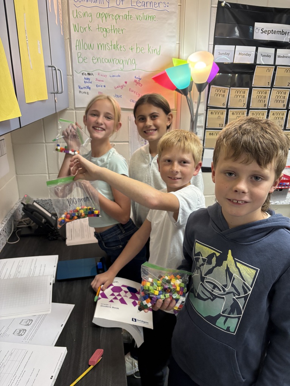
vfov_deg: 67.3
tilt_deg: -19.2
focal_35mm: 26
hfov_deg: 53.1
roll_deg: -0.1
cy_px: 193
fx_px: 290
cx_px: 145
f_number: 1.6
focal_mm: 5.96
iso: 250
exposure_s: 1/120
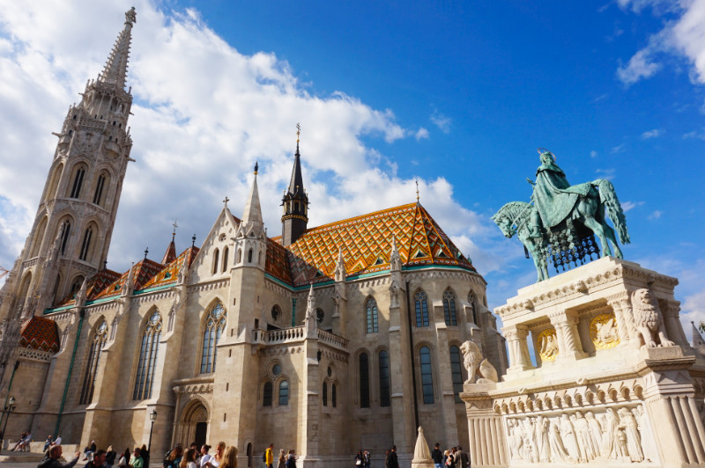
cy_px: 234
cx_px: 352
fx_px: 470
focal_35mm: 24
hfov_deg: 73.8
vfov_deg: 53.1
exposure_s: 1/160
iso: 100
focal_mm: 16
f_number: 14
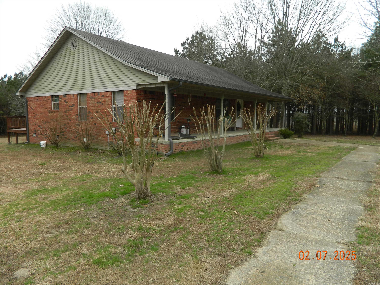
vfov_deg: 54.9
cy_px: 142
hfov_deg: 69.4
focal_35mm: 25
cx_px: 190
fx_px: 274
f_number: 3.1
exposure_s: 1/200
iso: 80
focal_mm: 4.5
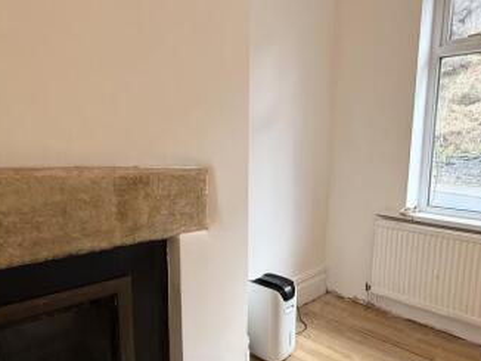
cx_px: 319
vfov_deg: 54.8
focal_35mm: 25
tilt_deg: -7.0
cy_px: 203
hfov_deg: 67.5
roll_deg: -1.9
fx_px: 348
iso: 80
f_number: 2.2
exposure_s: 1/100
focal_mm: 2.22
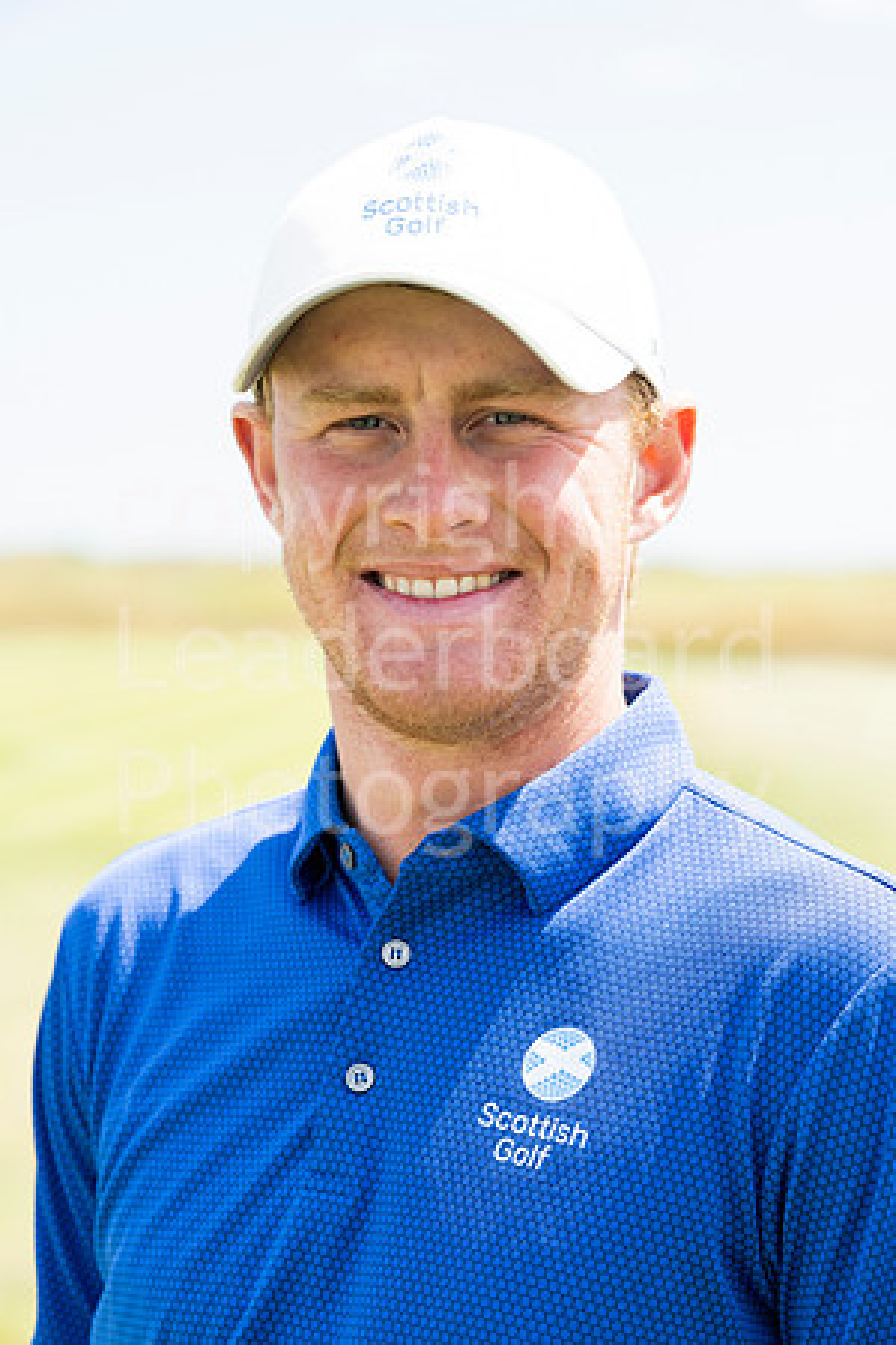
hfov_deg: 14.0
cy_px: 672
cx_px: 448
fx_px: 3658
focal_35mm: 98
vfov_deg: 20.8
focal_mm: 98
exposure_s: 1/1000
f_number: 5.6
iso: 400
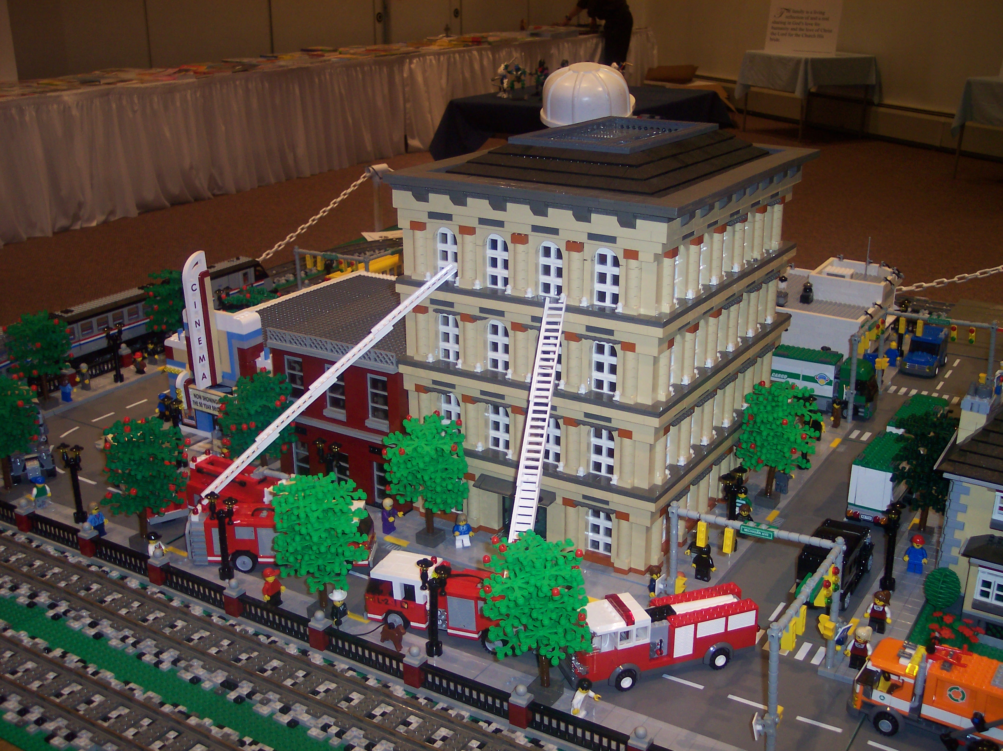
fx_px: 1100
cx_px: 502
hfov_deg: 49.0
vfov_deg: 37.7
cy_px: 376
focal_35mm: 38
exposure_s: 1/30
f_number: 2.8
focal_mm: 8
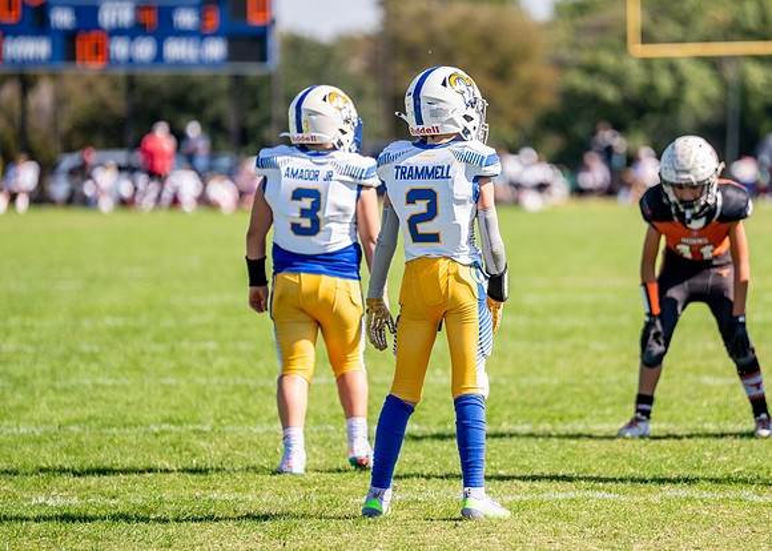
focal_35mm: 263
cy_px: 268
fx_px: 5758
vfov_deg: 5.5
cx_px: 467
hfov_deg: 7.7
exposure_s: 1/3200
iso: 250
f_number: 2.8
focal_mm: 200
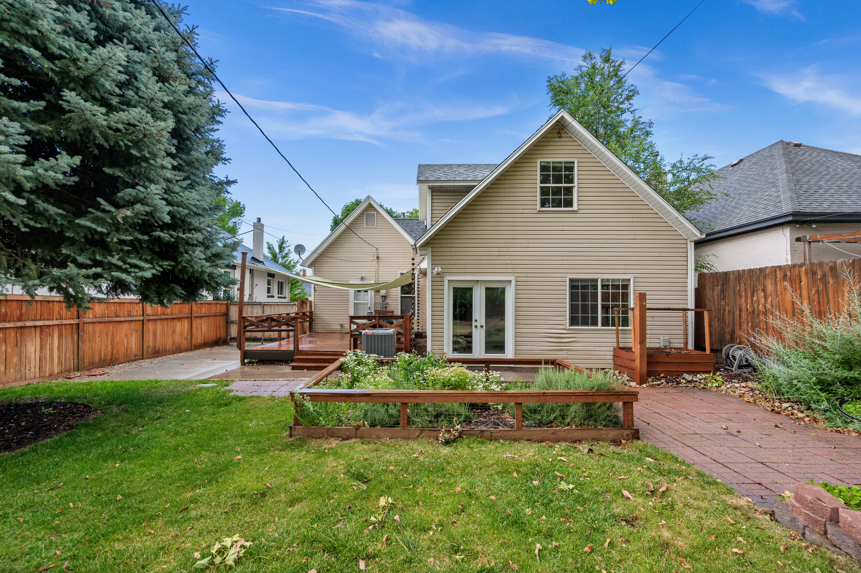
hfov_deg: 104.3
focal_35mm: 14
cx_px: 430
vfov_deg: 81.1
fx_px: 335
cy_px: 286
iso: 500
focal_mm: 14
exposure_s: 1/250
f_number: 7.1
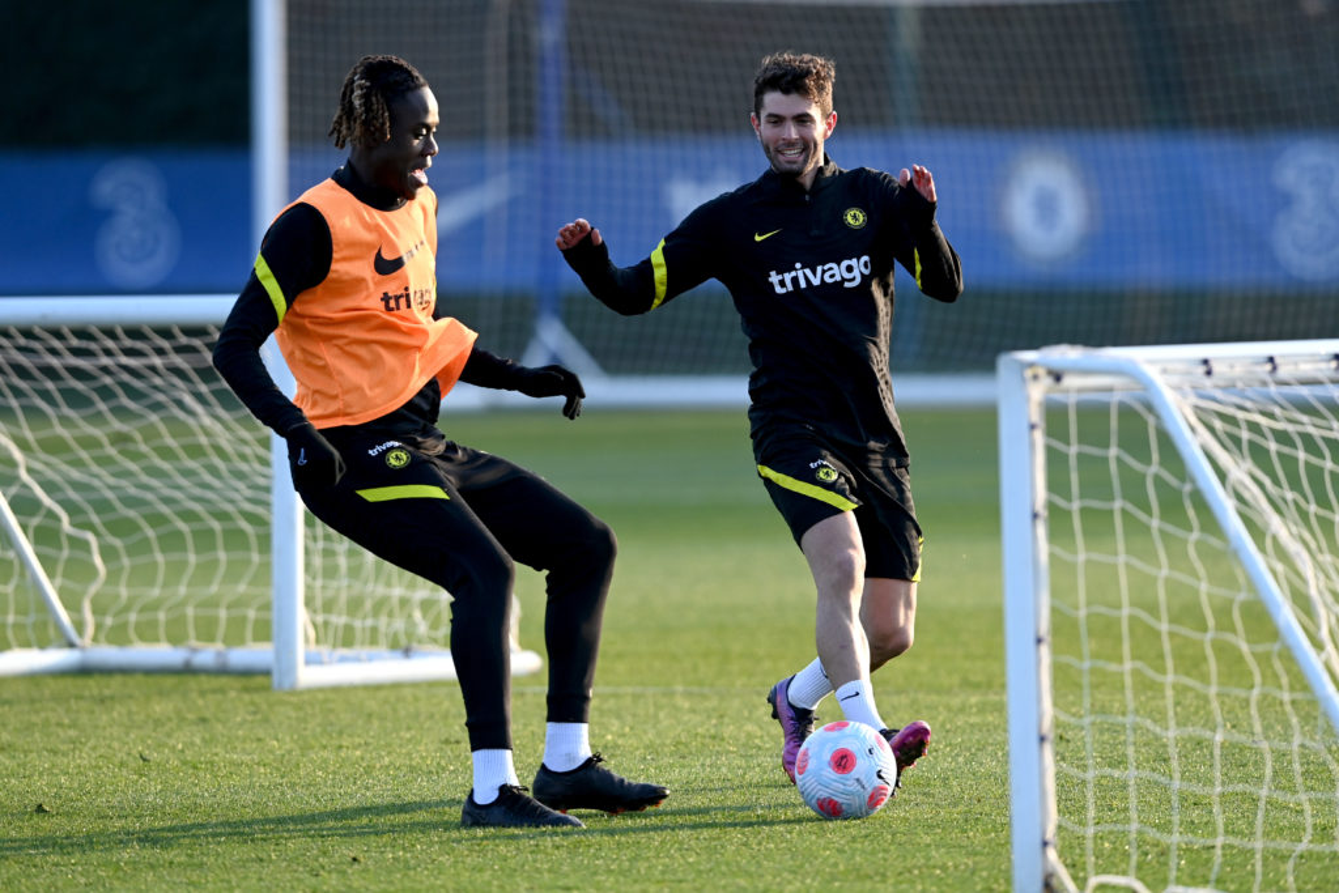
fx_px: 14879
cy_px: 446
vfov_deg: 3.4
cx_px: 670
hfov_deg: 5.2
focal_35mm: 400
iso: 1000
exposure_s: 1/2500
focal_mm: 400
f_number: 4
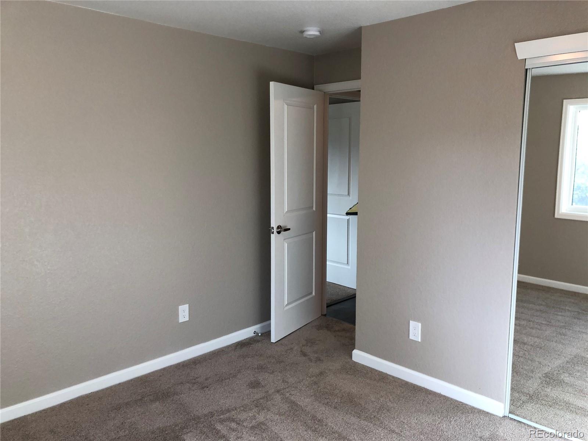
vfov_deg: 49.7
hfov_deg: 63.4
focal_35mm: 28
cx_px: 294
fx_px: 476
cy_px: 220
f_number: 1.8
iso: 32
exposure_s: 1/40
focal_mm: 4
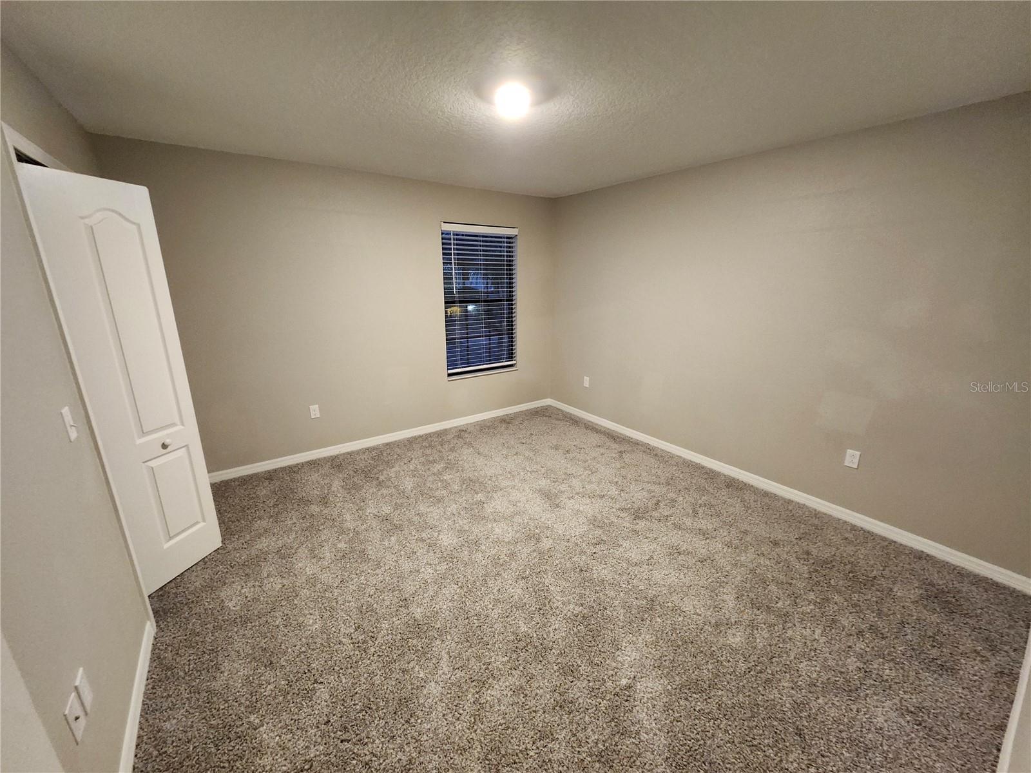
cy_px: 386
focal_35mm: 13
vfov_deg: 89.9
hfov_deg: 106.2
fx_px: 387
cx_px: 516
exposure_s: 1/24
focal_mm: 1.74
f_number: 2.2
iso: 640
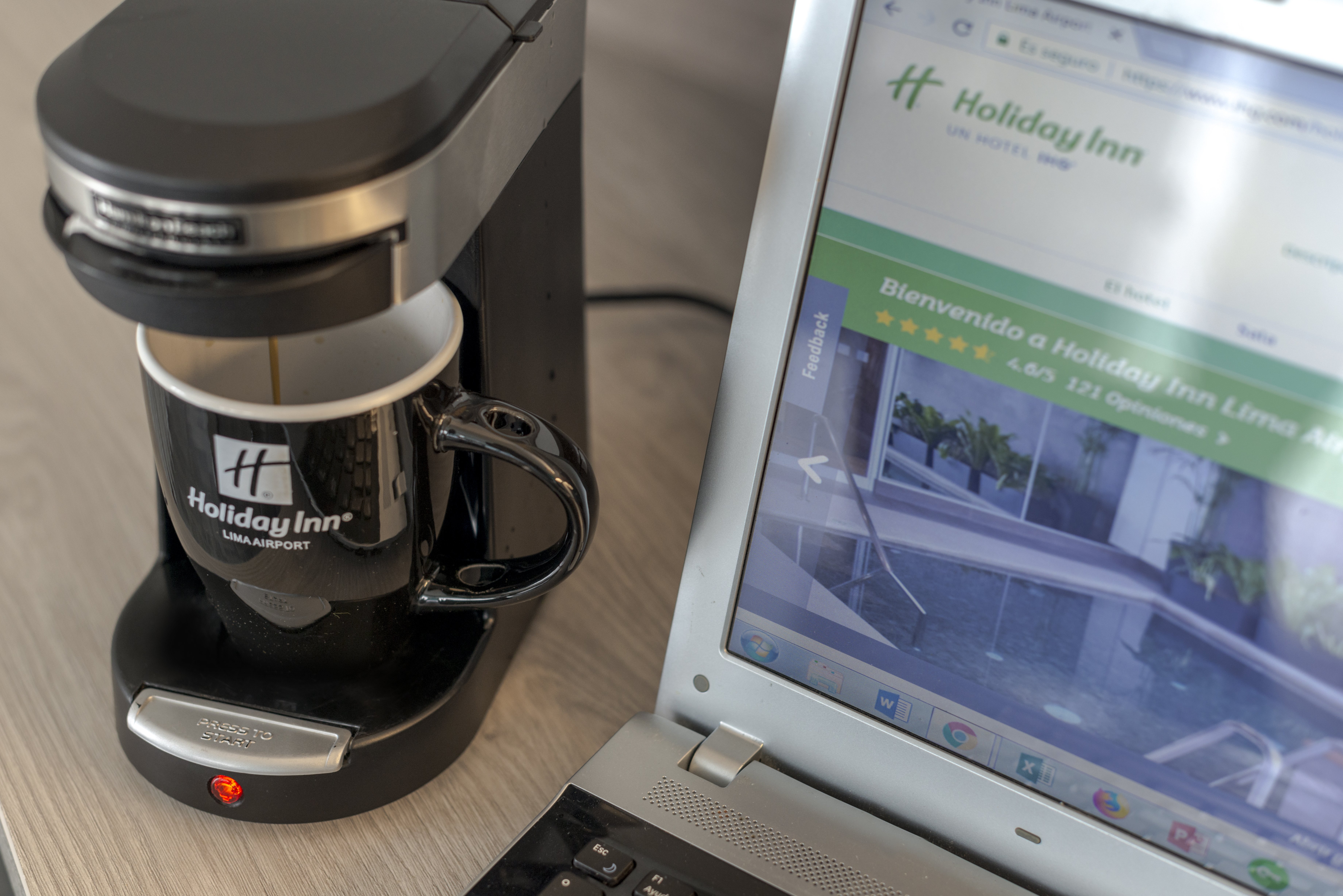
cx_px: 672
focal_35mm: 50
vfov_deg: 27.0
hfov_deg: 39.6
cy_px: 448
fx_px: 1866
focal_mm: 50
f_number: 3.2
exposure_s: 1/25
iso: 640
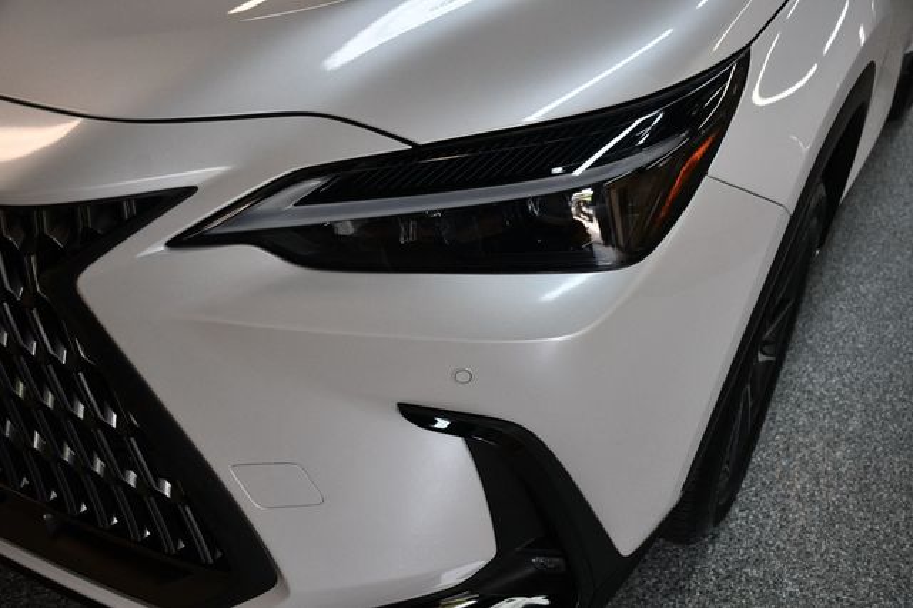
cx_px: 456
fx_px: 912
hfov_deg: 53.2
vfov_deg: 36.8
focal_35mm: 36
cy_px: 304
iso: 640
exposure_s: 1/250
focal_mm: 24
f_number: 3.8
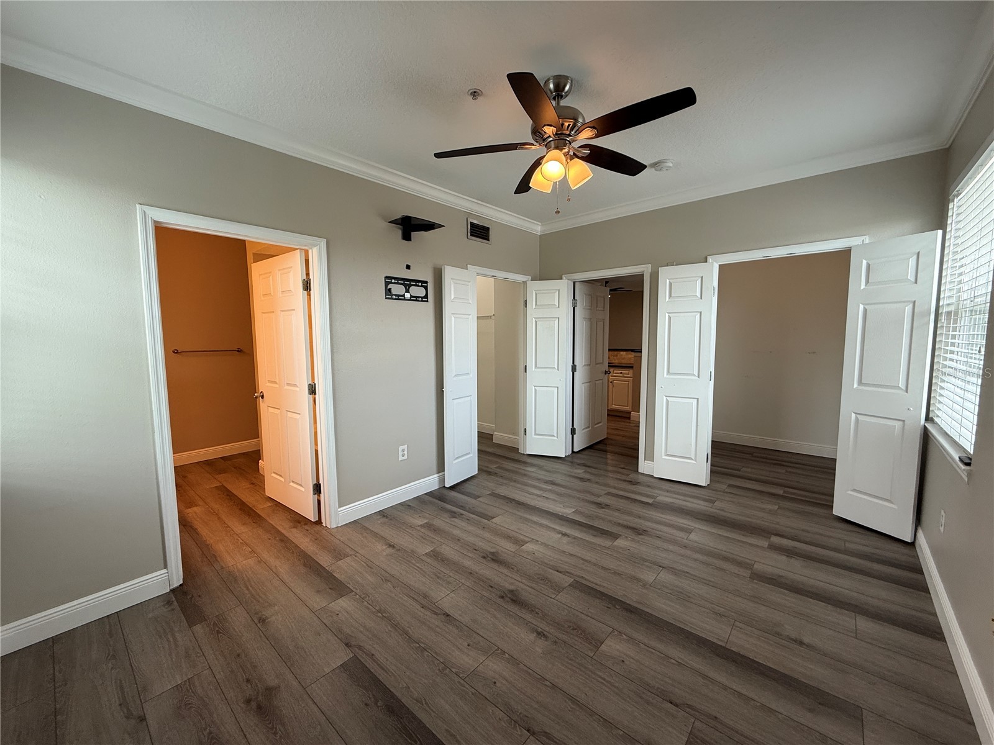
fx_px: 402
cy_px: 372
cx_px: 497
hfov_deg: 102.1
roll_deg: +0.9
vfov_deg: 85.7
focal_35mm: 14
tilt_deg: -6.0
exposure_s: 1/99
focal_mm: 2.22
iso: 100
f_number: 2.2
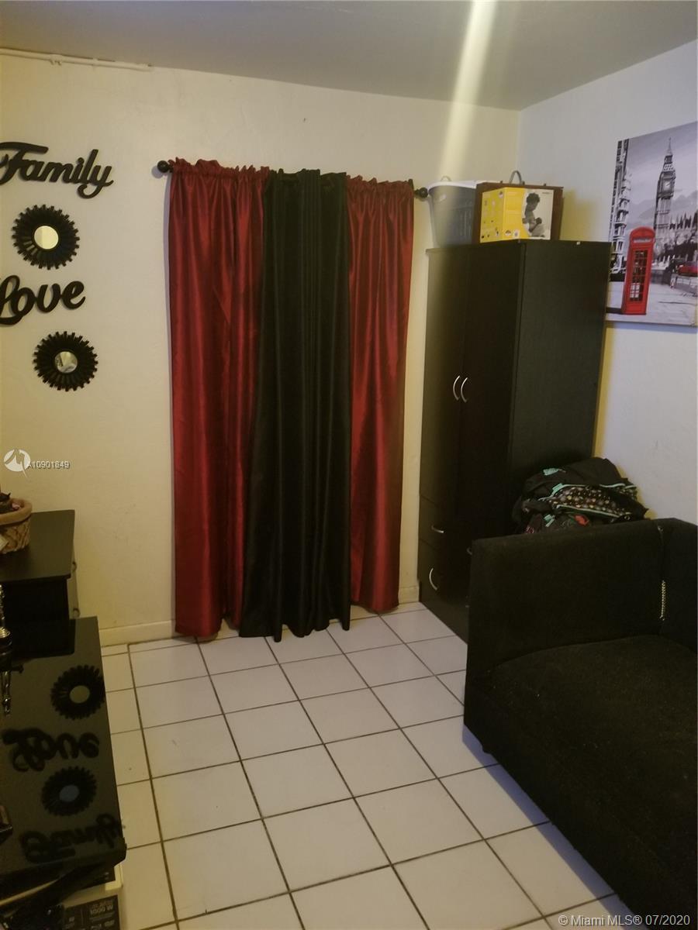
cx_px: 349
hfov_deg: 53.1
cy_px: 465
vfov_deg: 67.3
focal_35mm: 26
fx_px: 699
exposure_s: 1/10
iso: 320
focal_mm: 4.25
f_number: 1.7
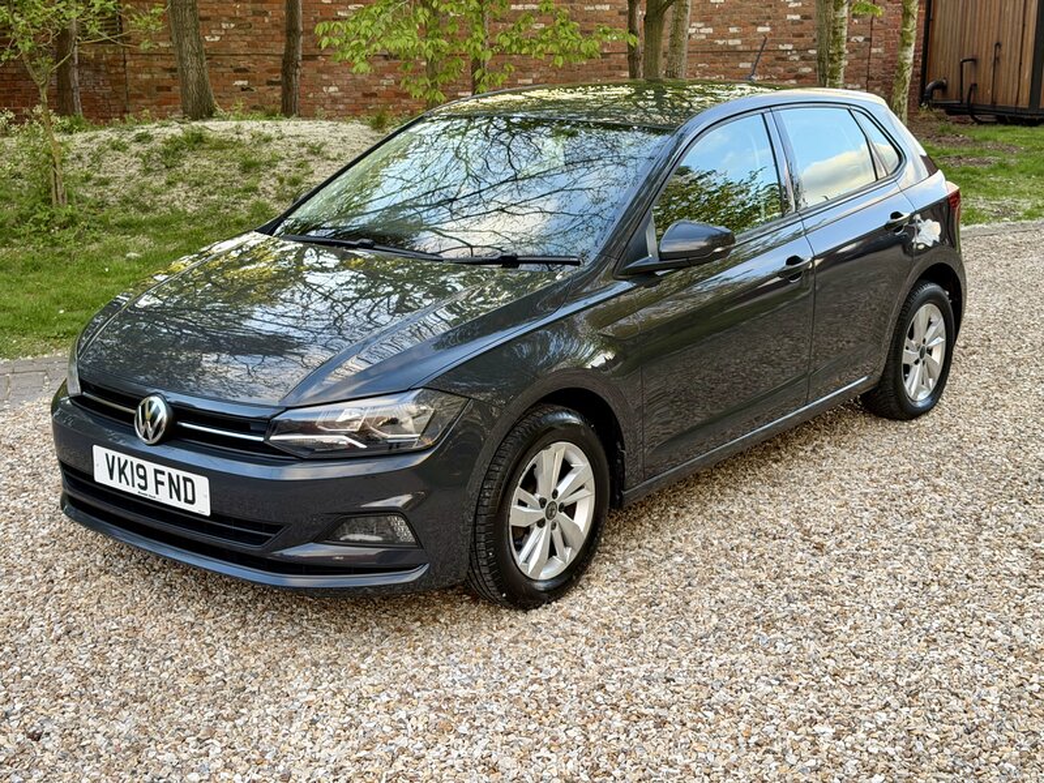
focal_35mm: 48
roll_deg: +0.0
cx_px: 522
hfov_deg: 39.7
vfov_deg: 30.3
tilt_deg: -14.5
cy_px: 392
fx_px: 1448
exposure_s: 1/134
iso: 50
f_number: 1.78
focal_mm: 6.76
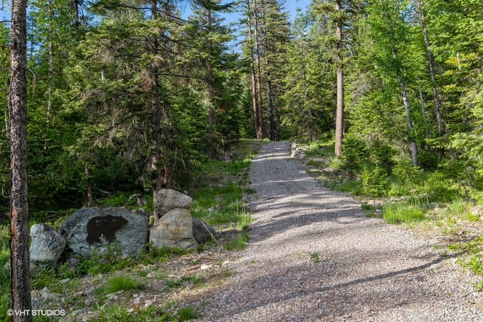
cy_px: 161
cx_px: 242
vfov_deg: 36.9
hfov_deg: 53.1
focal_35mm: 36
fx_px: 483
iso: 200
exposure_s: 1/125
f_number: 8
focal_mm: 24
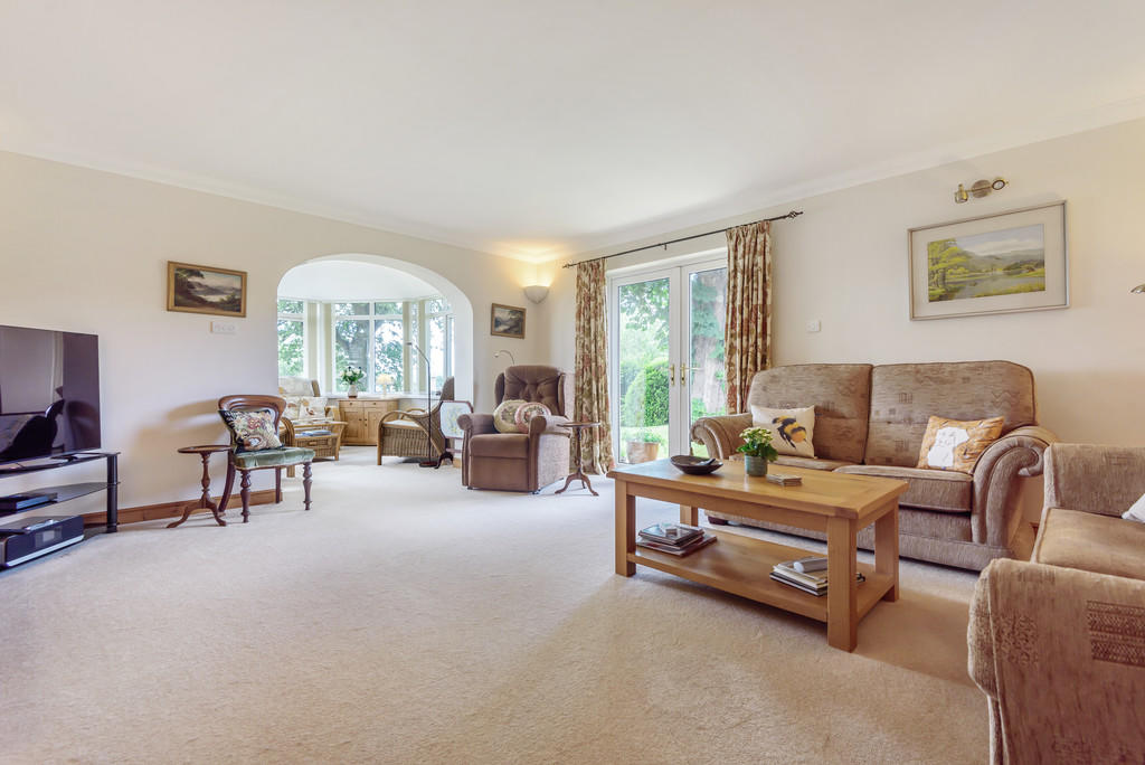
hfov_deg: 96.7
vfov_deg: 73.8
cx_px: 572
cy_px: 382
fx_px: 509
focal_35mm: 16
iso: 250
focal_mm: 16
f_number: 8
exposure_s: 1/25
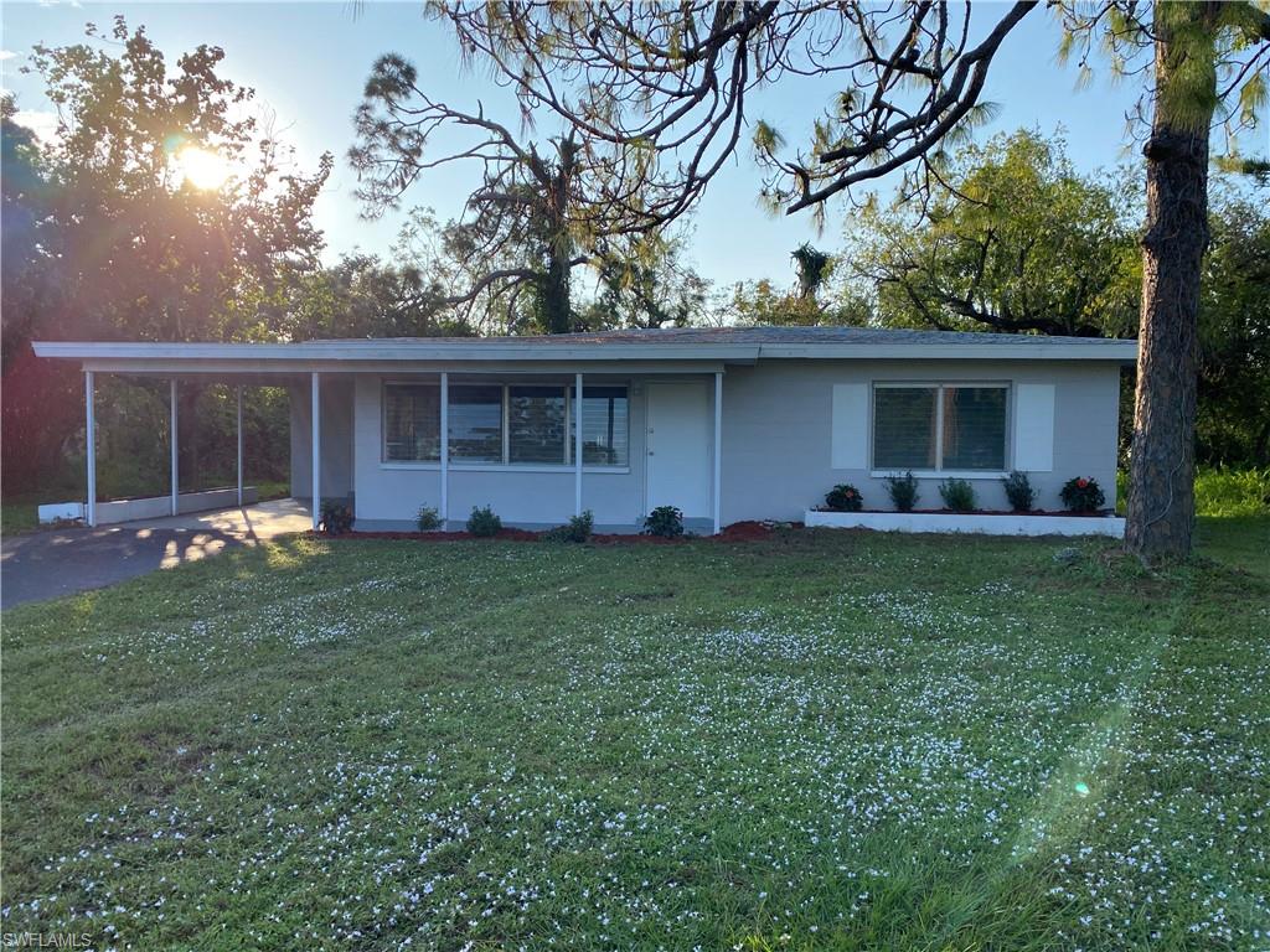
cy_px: 476
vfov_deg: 53.1
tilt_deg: -1.6
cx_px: 635
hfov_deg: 67.3
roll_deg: -1.3
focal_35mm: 26
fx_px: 954
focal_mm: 4.25
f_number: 1.8
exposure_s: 1/1653
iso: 32
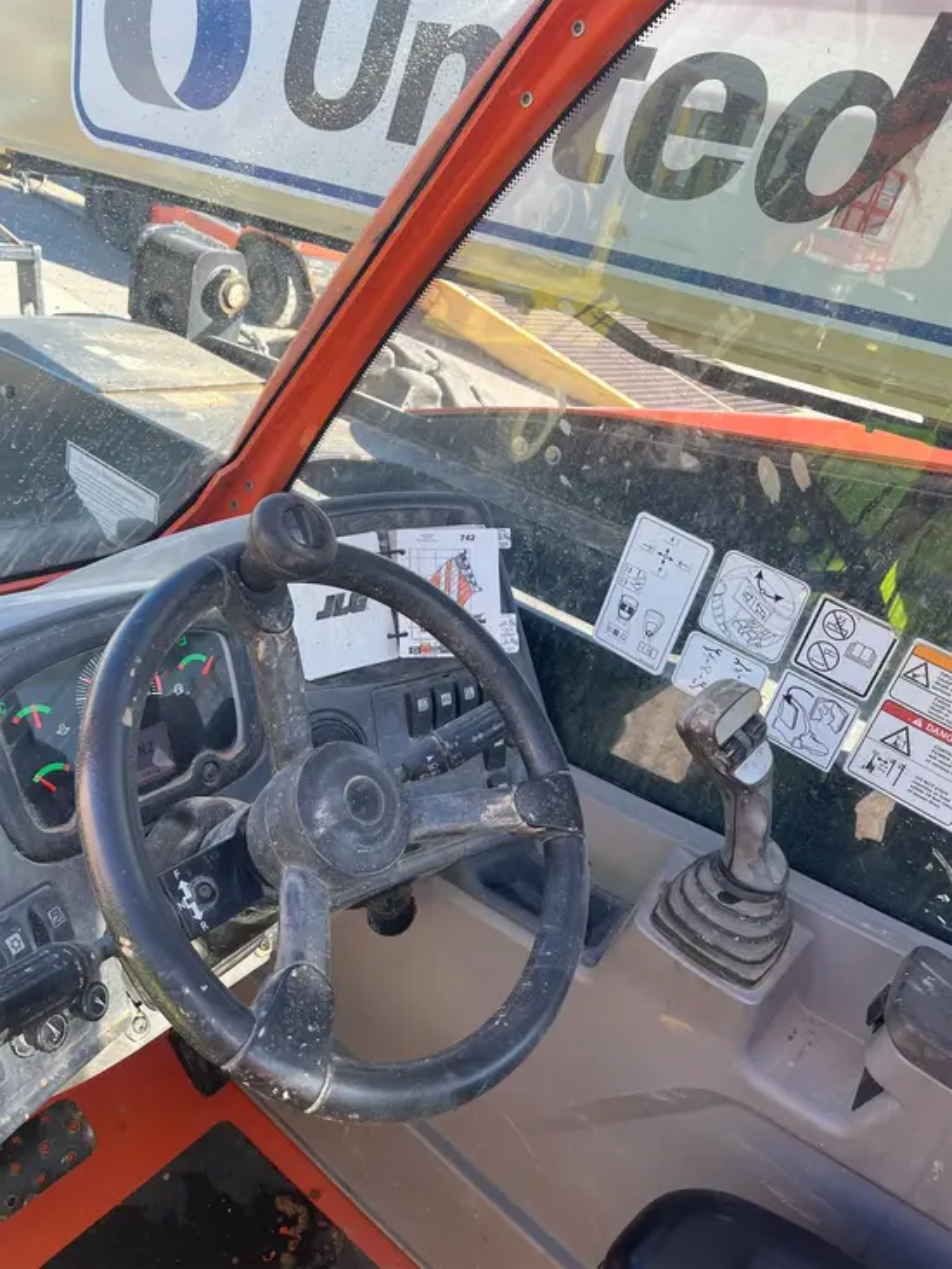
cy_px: 634
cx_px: 476
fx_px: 953
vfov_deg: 67.3
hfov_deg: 53.1
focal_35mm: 26
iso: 50
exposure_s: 1/419
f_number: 1.6
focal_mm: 5.1
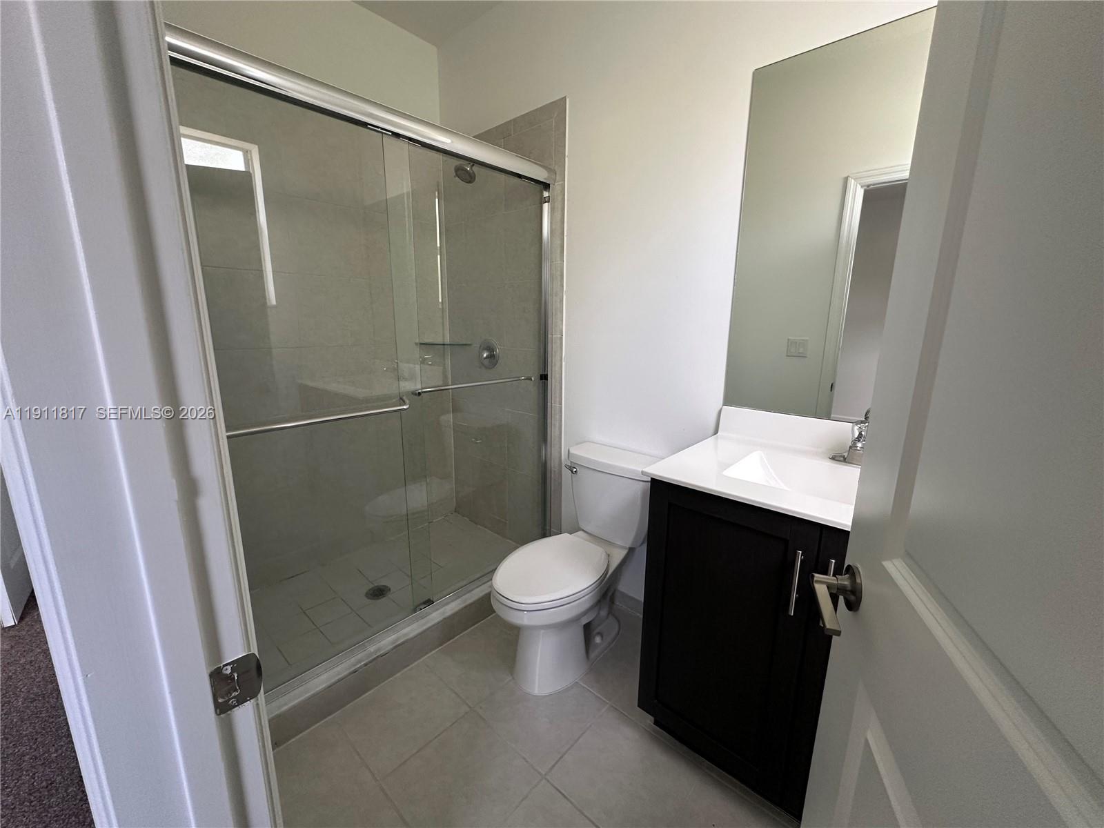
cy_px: 414
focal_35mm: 14
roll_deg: -0.6
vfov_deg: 85.7
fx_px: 446
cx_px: 552
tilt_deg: -12.0
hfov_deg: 102.1
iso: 160
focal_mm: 2.22
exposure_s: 1/60
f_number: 2.2
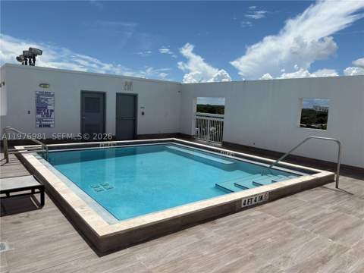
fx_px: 273
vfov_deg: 53.1
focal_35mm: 26
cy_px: 136
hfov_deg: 67.3
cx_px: 182
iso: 50
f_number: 1.6
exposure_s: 1/10101
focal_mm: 5.96
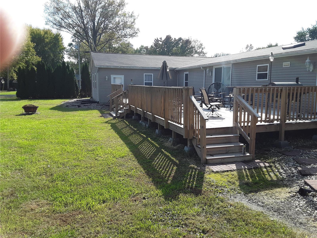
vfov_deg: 49.7
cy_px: 119
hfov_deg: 63.4
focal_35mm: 28
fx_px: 256
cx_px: 158
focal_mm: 2.91
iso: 40
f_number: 1.9
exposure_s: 1/1133
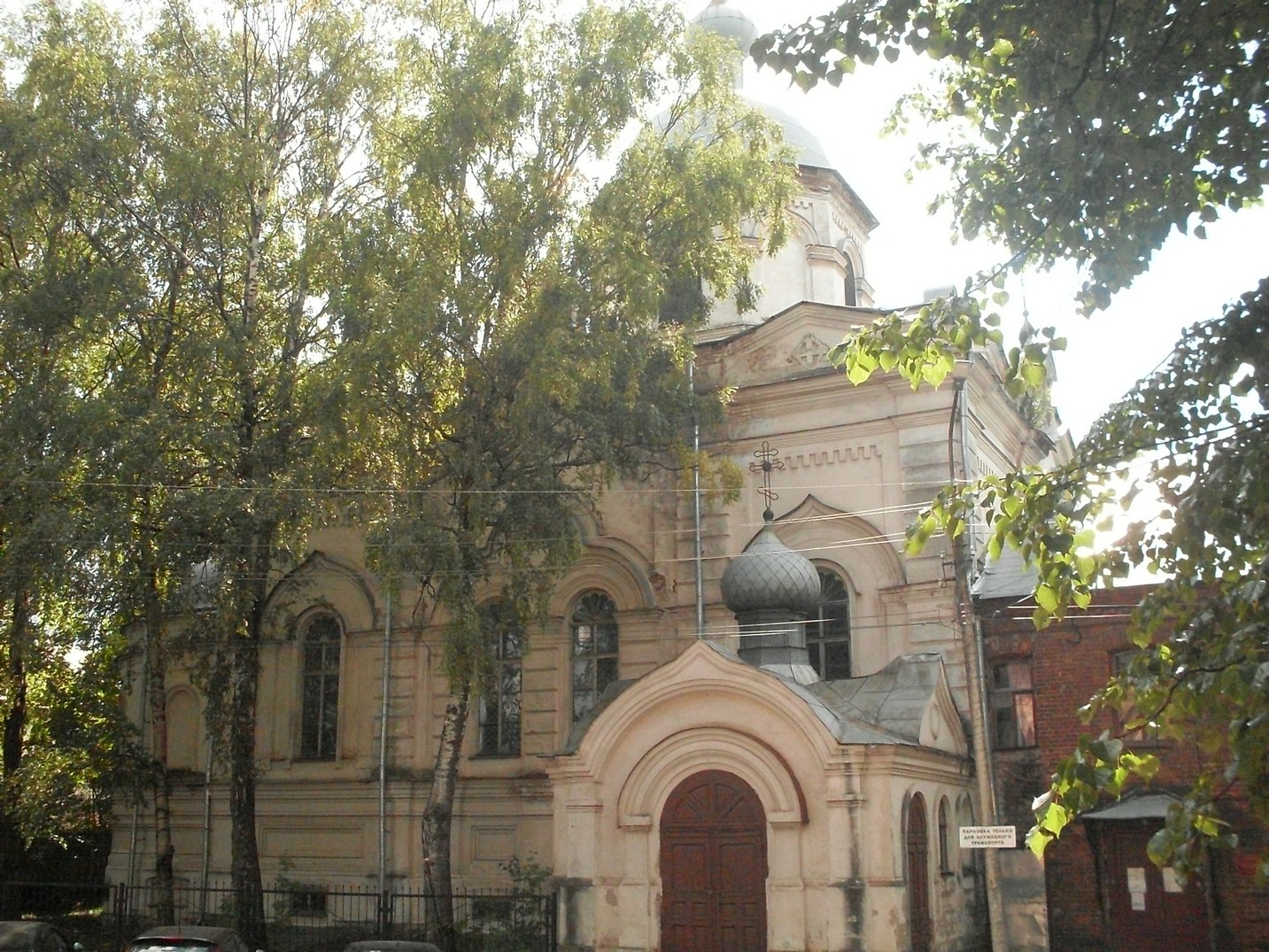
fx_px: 1393
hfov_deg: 49.0
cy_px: 476
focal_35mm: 38
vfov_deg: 37.7
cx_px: 634
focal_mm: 6.3
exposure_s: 1/250
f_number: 8.4
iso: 400
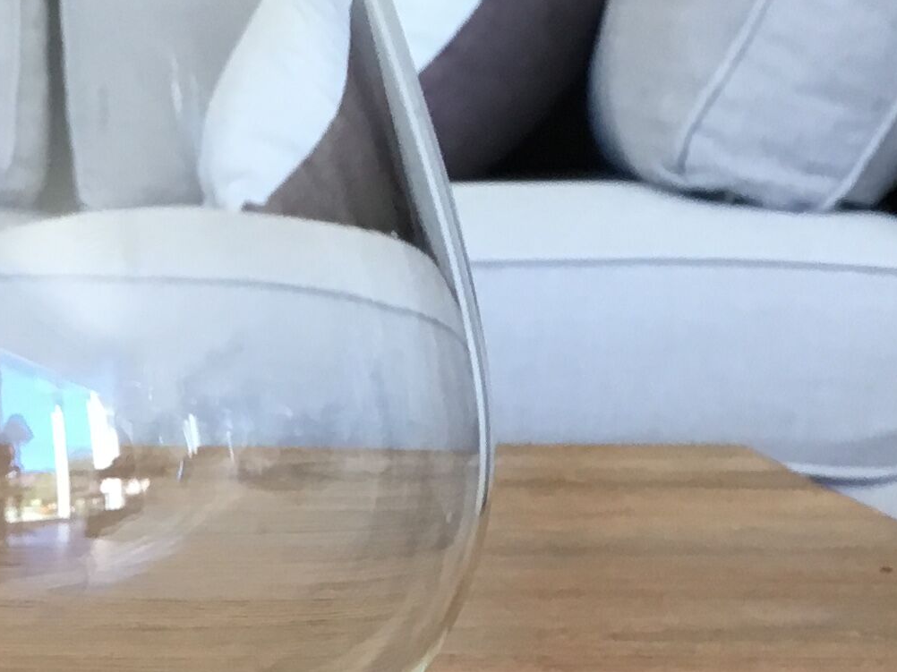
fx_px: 2617
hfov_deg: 19.1
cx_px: 76
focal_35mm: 101
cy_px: 761
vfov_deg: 14.3
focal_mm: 3.3
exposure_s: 1/33
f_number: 2.4
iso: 32
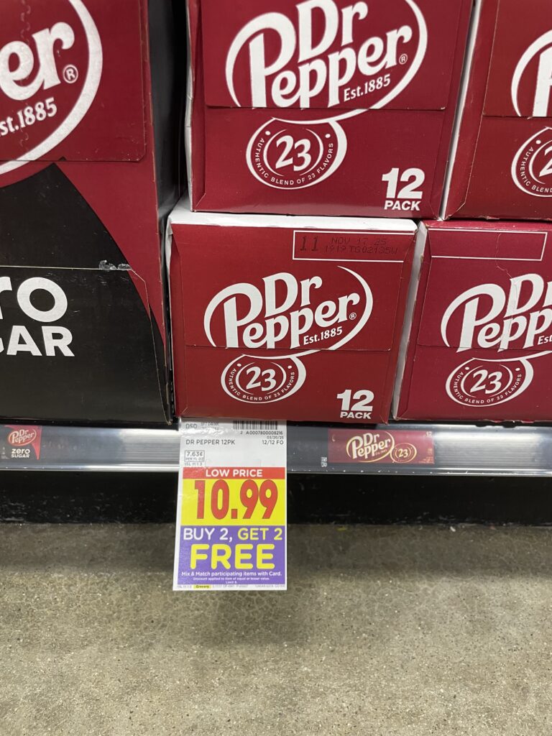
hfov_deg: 53.1
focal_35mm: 26
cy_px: 368
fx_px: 553
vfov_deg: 67.3
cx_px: 276
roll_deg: -1.5
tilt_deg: -29.3
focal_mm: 4.2
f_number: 1.6
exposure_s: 1/60
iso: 160
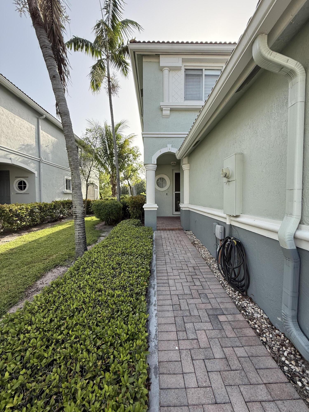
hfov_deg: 85.7
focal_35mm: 14
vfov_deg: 102.1
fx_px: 167
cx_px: 154
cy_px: 206
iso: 64
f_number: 2.2
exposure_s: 1/506
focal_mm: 2.22
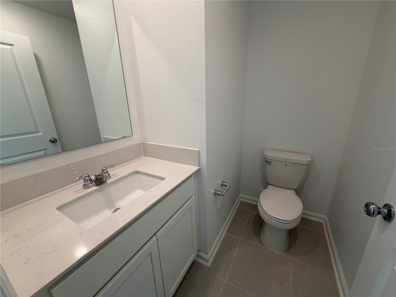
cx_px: 198
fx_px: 160
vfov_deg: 85.7
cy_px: 148
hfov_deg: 102.1
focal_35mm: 14
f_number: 2.2
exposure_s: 1/120
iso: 80
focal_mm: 2.22
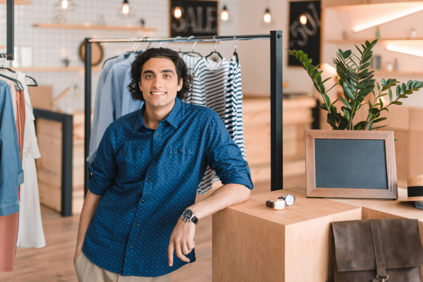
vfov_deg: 27.0
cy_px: 141
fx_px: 588
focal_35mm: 50
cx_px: 212
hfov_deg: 39.6
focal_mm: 50
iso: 320
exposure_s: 1/640
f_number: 2
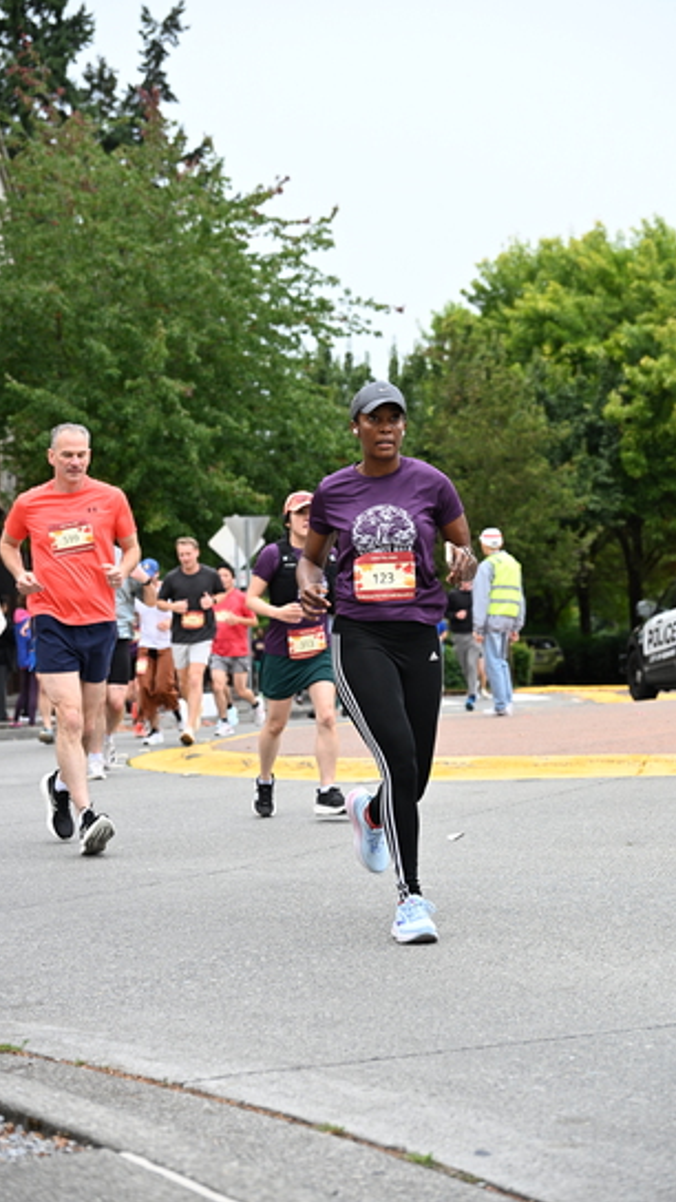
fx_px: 2294
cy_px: 597
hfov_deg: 16.8
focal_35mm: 72
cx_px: 383
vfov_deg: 29.4
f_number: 4
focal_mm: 68
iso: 1600
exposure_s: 1/800
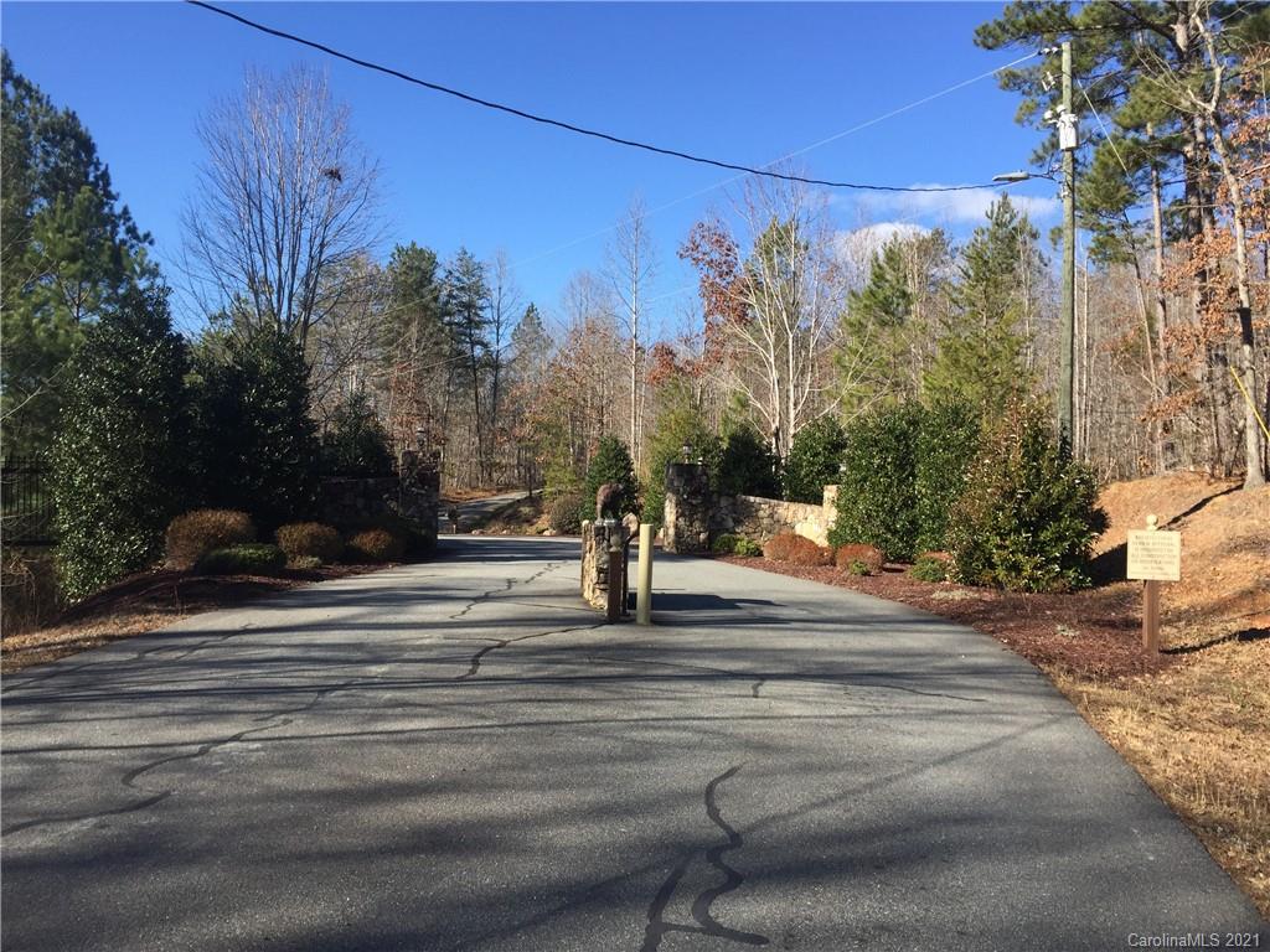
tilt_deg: +1.7
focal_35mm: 29
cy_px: 476
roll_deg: -3.3
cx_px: 635
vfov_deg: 48.2
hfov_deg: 61.7
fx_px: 1064
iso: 32
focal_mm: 4.15
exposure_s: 1/964
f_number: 2.2
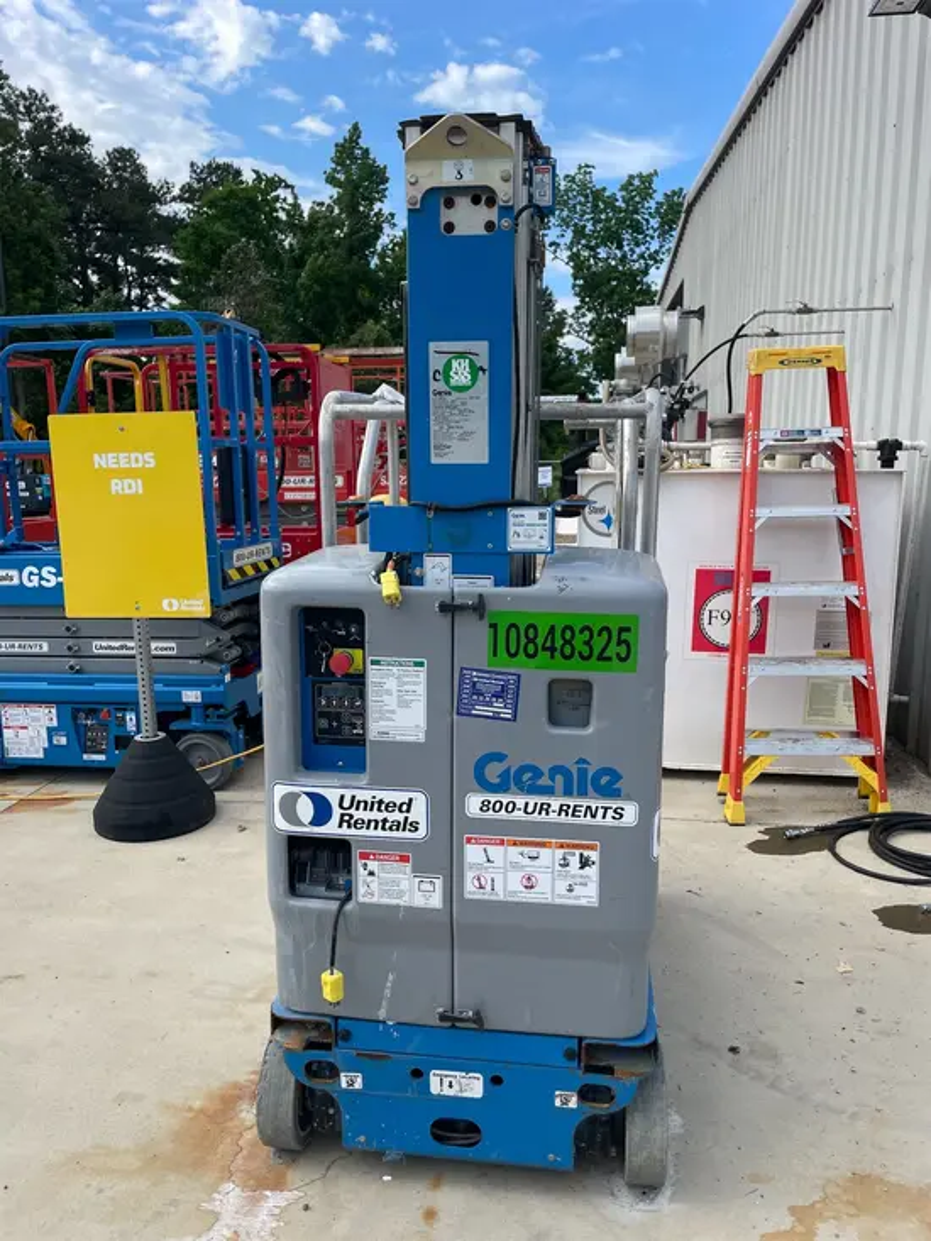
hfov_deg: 53.1
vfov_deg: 67.3
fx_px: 932
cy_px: 620
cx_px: 466
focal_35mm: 26
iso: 32
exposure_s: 1/1531
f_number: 1.6
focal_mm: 4.2
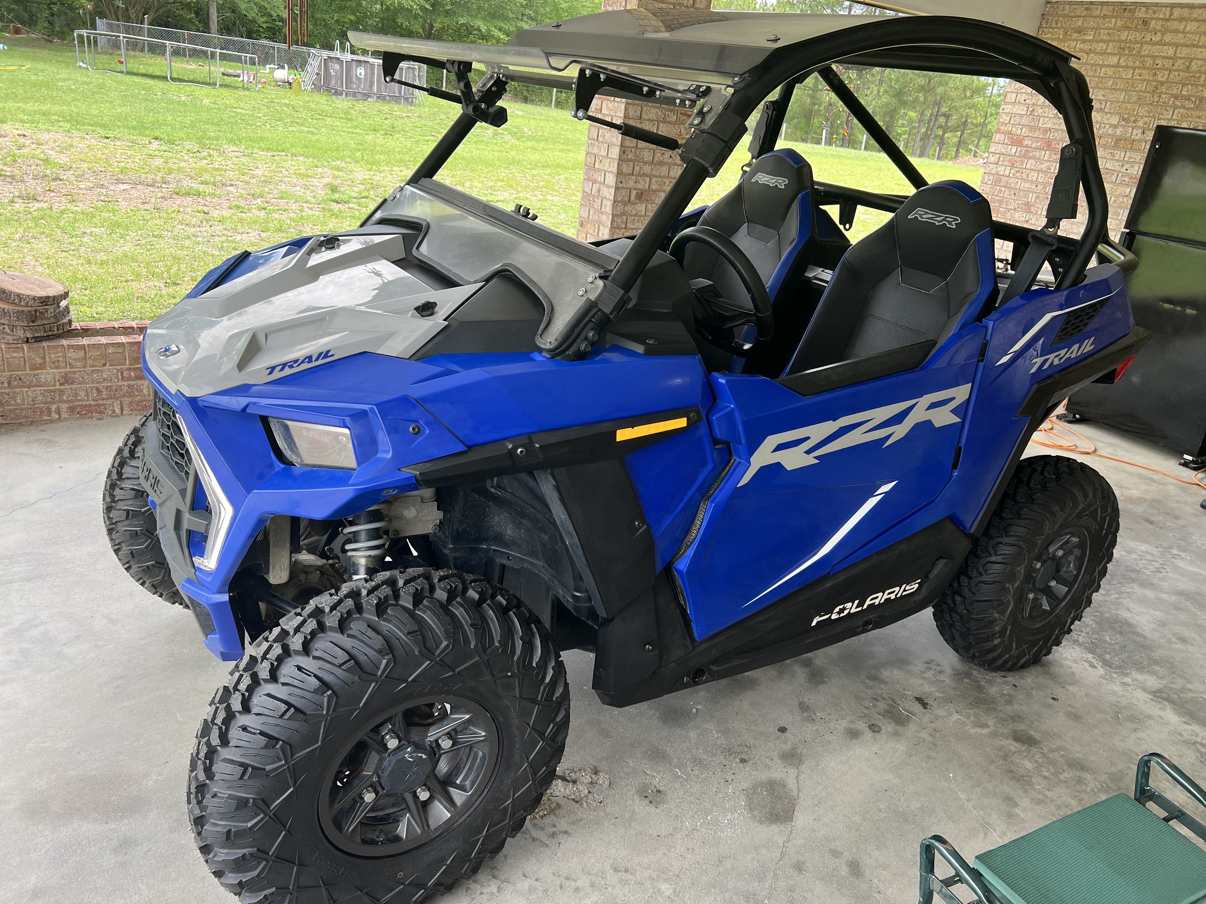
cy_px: 452
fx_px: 906
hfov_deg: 67.3
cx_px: 603
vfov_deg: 53.1
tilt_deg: -22.5
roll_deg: -7.6
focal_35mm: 26
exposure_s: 1/367
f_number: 1.5
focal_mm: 5.7
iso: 50
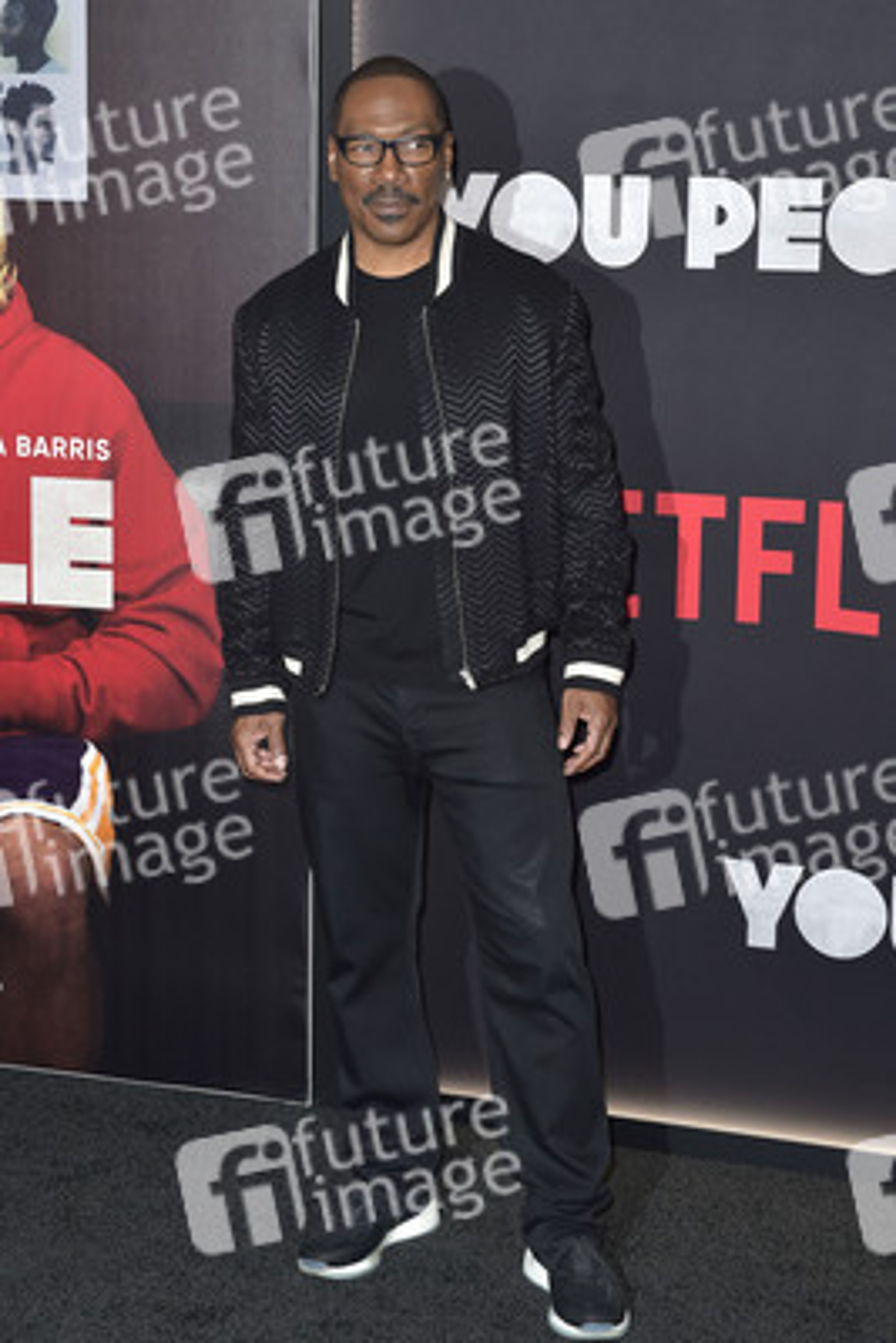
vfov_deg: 32.4
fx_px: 2312
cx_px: 448
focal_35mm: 62
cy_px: 672
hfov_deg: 21.9
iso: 640
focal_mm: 62
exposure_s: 1/250
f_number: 6.3
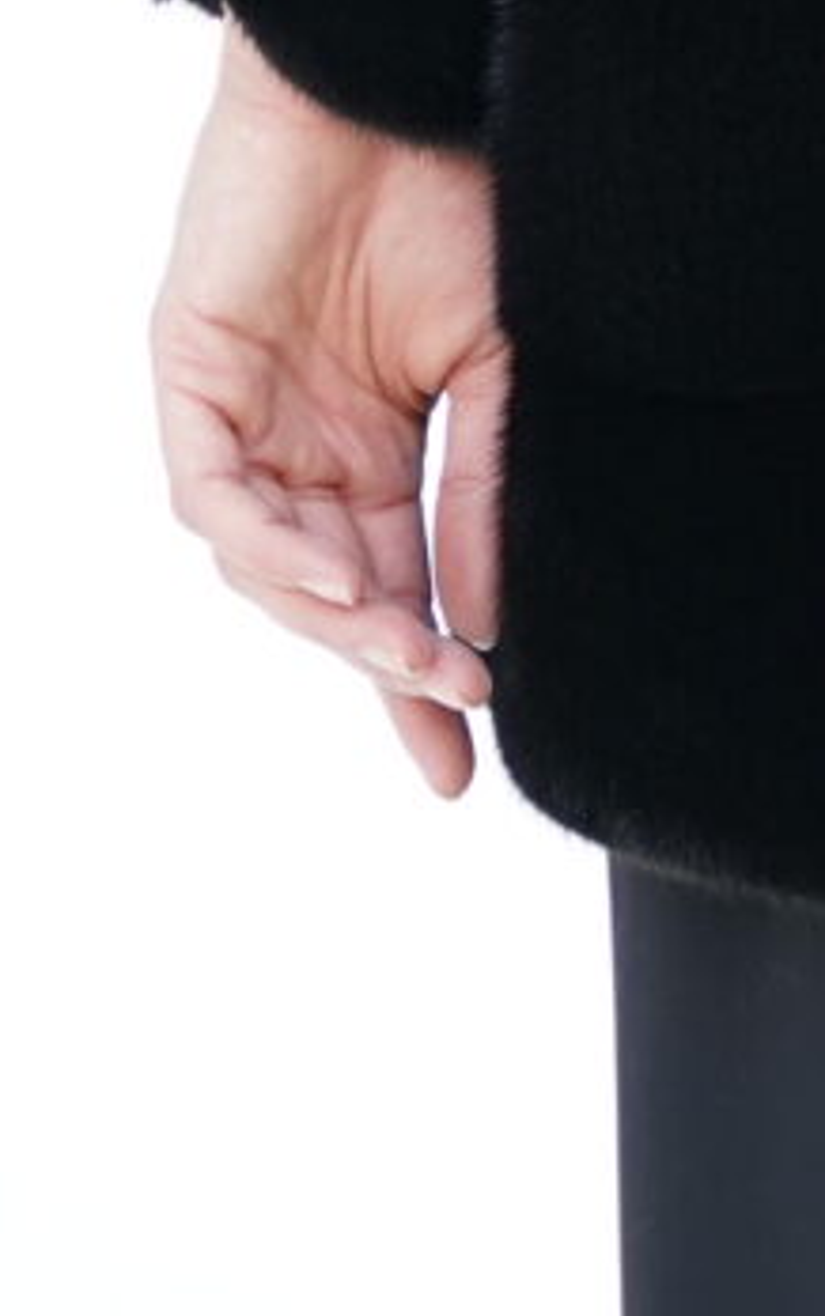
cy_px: -340
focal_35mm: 1019
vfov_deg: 2.1
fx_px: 36597
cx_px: 918
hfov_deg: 1.3
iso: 250
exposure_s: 1/250
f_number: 2.8
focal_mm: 136
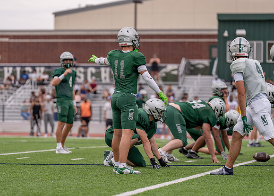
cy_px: 98
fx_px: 1212
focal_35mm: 156
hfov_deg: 12.9
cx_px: 124
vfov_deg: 9.2
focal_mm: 143
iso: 320
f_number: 2.8
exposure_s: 1/3200
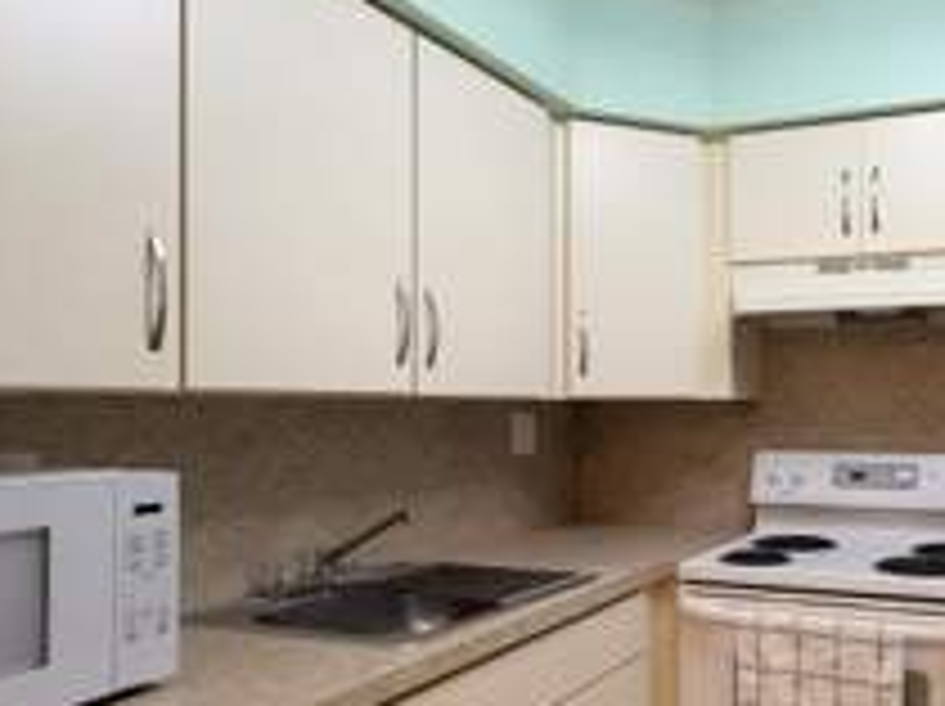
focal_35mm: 32
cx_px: 747
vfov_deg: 44.0
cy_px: 398
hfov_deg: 53.4
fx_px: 873
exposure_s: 1/120
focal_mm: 2.22
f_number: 2.2
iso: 250
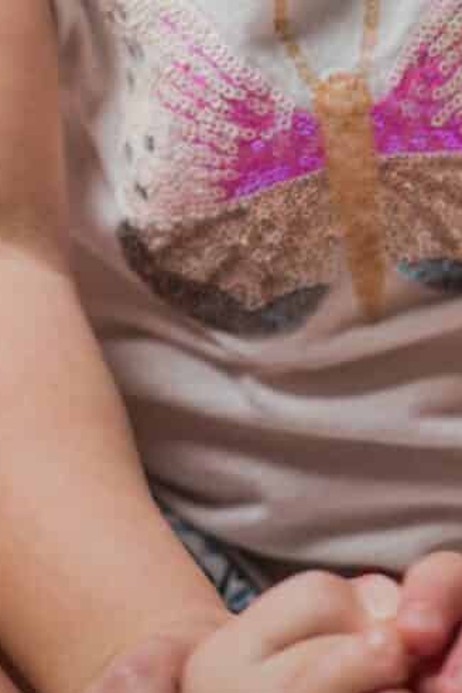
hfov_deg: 3.9
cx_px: 374
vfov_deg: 5.8
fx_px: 6780
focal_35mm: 352
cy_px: -565
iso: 500
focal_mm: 90
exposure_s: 1/125
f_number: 2.8
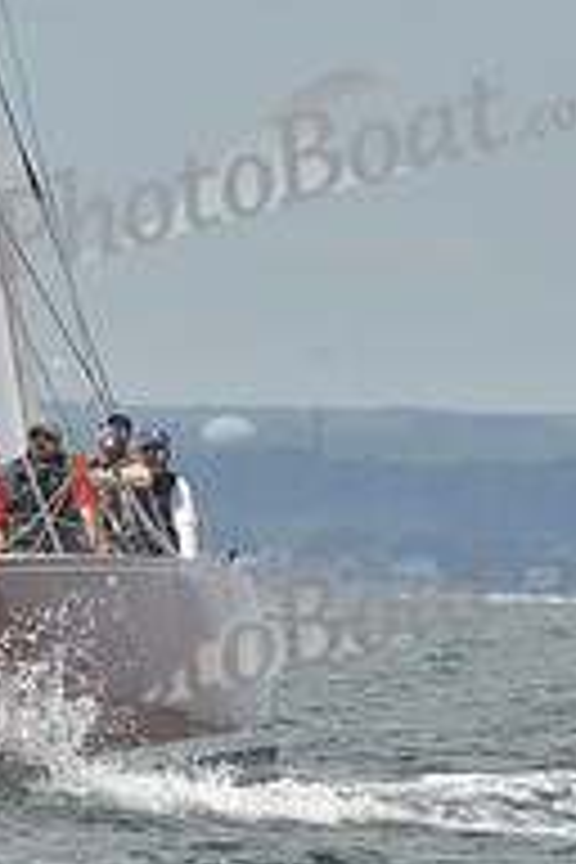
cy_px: 461
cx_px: -238
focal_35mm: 727
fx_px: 17447
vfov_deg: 2.8
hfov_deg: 1.9
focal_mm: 240
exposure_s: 1/1000
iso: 280
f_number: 8
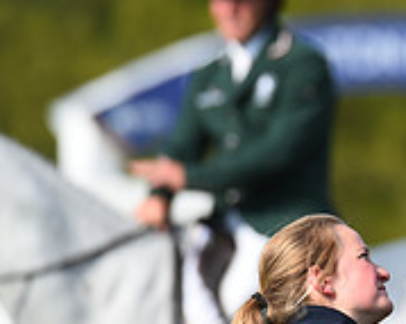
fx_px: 14604
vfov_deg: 1.3
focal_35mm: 1216
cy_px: 91
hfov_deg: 1.6
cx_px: 644
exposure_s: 1/1250
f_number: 5.6
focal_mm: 400
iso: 400
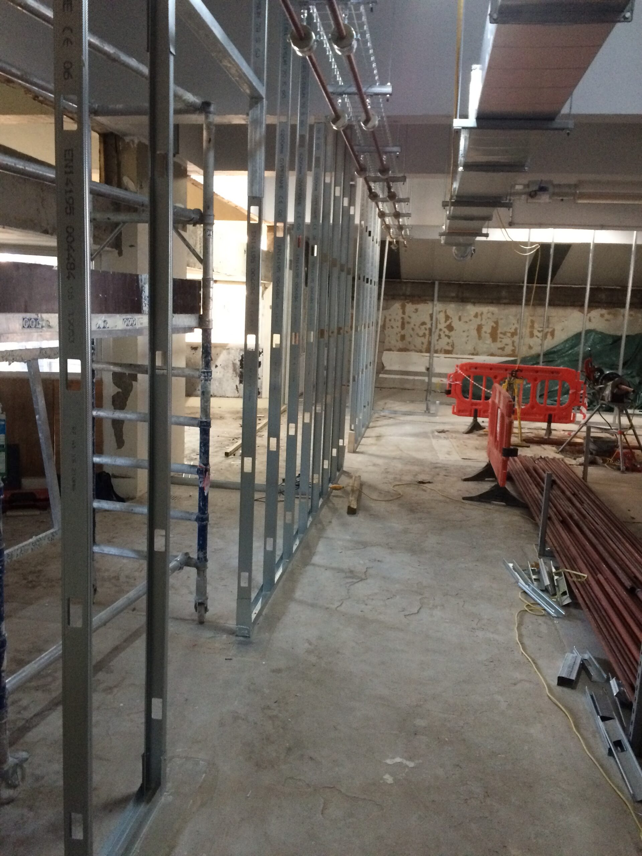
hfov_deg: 48.2
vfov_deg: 61.7
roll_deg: +0.0
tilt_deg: -8.8
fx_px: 717
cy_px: 428
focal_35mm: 29
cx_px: 321
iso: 320
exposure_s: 1/20
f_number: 2.2
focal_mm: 4.15
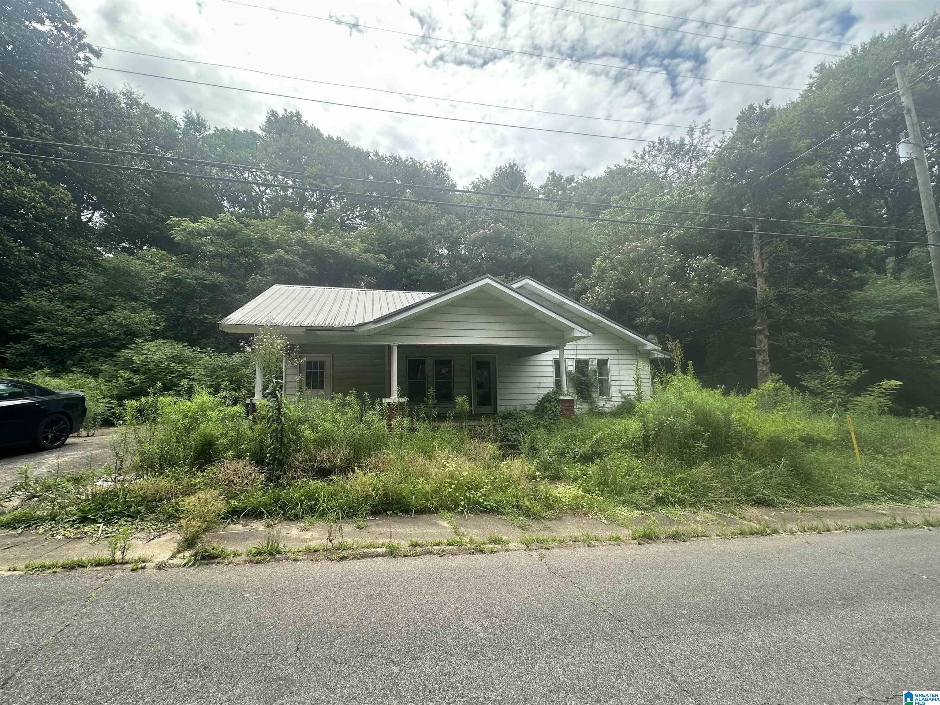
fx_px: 380
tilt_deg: +6.9
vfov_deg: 85.7
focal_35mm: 14
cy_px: 352
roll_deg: +1.5
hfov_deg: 102.1
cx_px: 470
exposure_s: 1/629
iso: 40
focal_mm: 2.22
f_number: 2.2
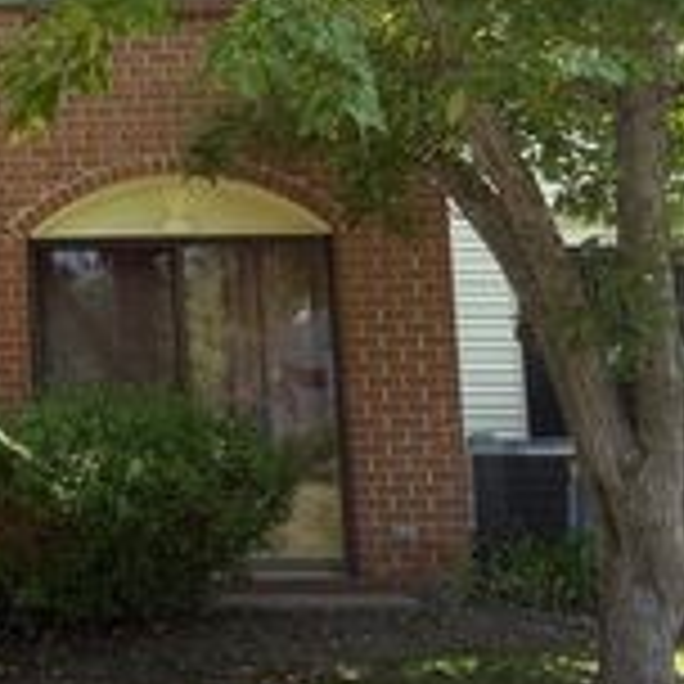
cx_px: -346
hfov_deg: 20.9
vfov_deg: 24.5
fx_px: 1565
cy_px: 218
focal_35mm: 70
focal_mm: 6.76
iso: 100
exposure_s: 1/1653
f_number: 1.78
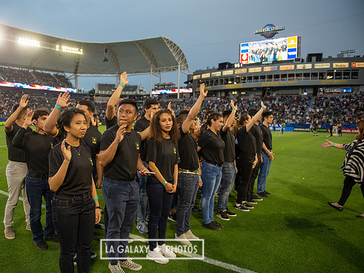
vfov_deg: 51.4
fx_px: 284
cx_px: 152
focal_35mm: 27
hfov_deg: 64.9
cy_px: 139
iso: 400
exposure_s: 1/500
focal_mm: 24
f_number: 2.8
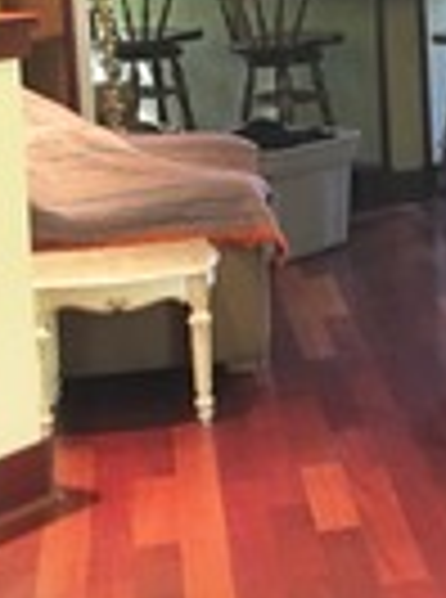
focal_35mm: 105
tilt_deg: -8.1
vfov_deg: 18.4
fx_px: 1813
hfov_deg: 13.5
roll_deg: +3.4
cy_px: 36
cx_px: 595
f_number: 2.2
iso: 200
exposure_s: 1/17
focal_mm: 4.15
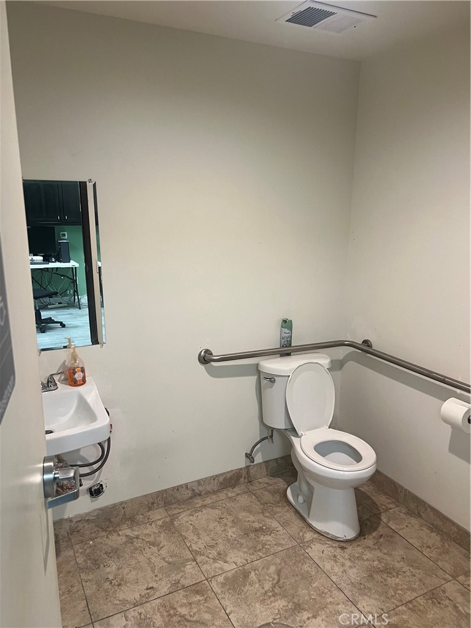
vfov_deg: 67.3
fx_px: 472
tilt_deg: -13.6
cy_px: 314
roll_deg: -0.9
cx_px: 236
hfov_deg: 53.1
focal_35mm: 26
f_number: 1.5
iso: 125
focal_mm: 5.7
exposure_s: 1/60
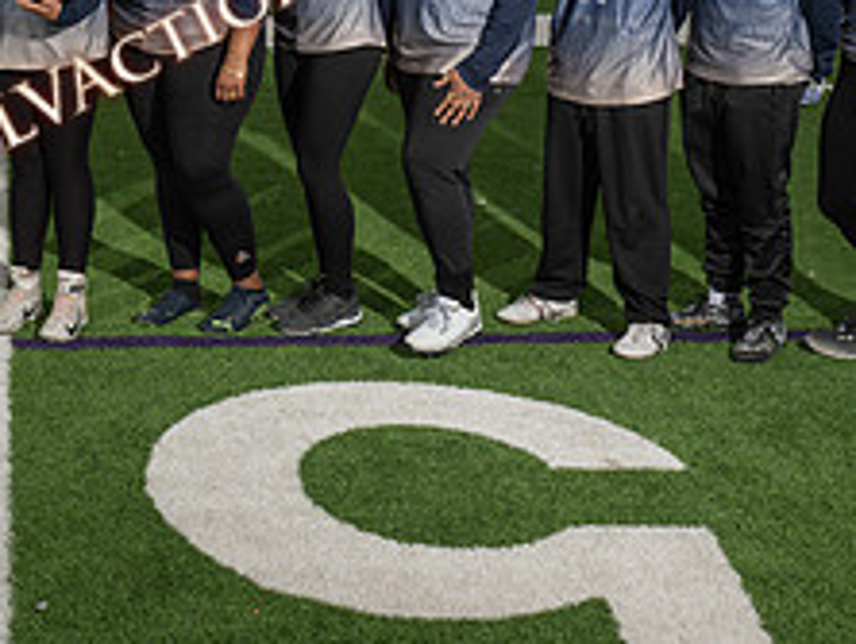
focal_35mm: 64
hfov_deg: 28.4
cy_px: 90
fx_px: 1584
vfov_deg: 22.5
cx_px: 0
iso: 160
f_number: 8
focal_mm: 24
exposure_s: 1/200
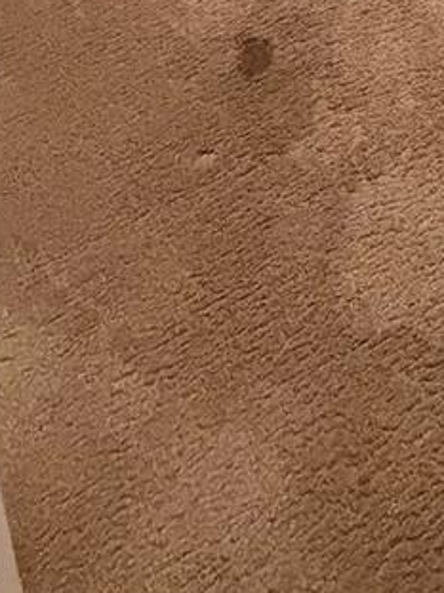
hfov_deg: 22.0
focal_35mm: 54
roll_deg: -2.5
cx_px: 678
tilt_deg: -16.0
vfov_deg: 22.1
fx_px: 924
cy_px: -469
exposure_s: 1/60
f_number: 2.2
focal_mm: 2.22
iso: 800
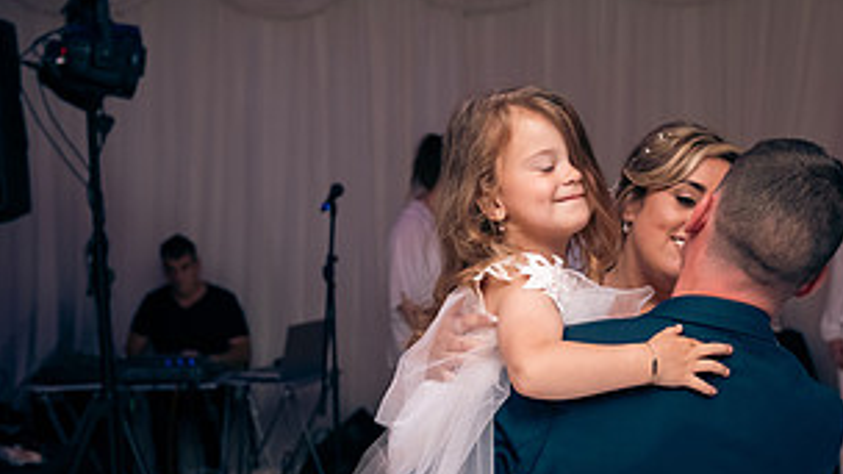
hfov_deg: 32.7
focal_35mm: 64
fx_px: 1431
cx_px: 535
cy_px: 403
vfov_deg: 18.6
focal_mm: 32
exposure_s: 1/160
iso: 800
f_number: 3.5
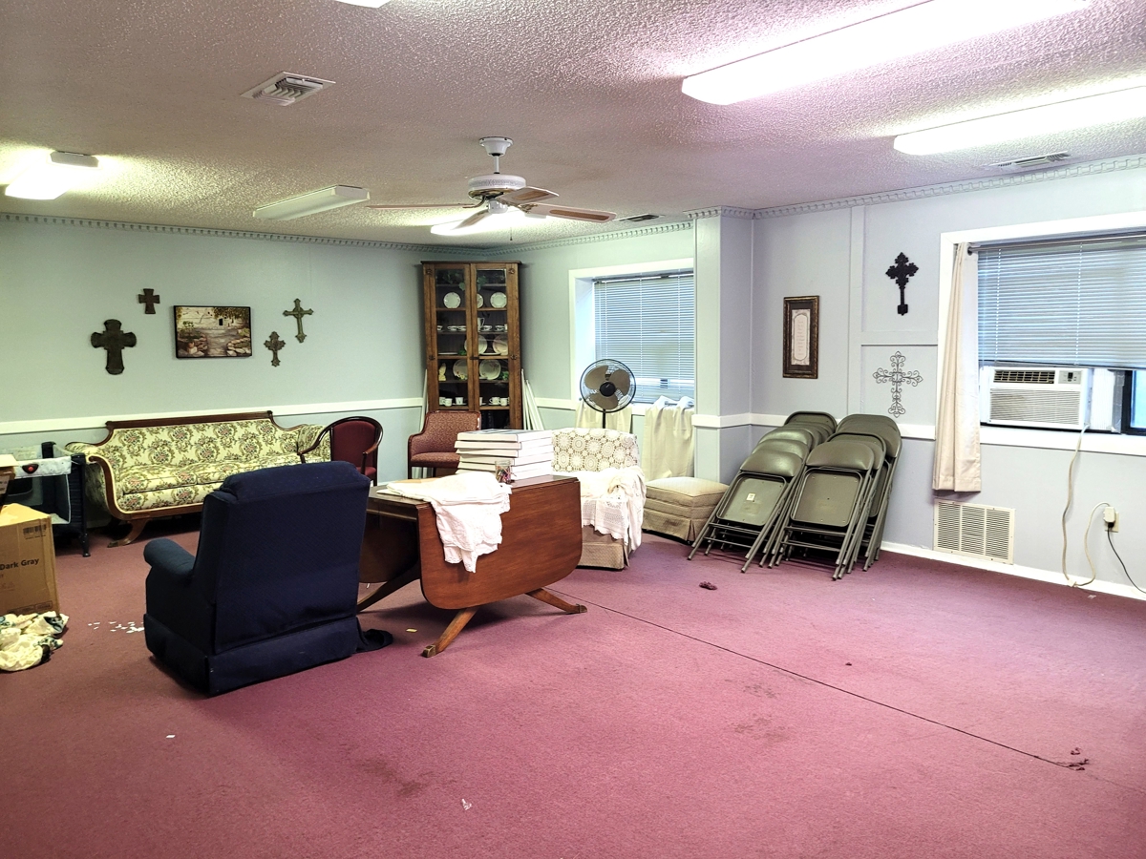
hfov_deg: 67.3
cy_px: 430
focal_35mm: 26
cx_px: 573
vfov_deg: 53.1
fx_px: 861
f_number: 1.8
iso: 200
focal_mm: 5.4
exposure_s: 1/40
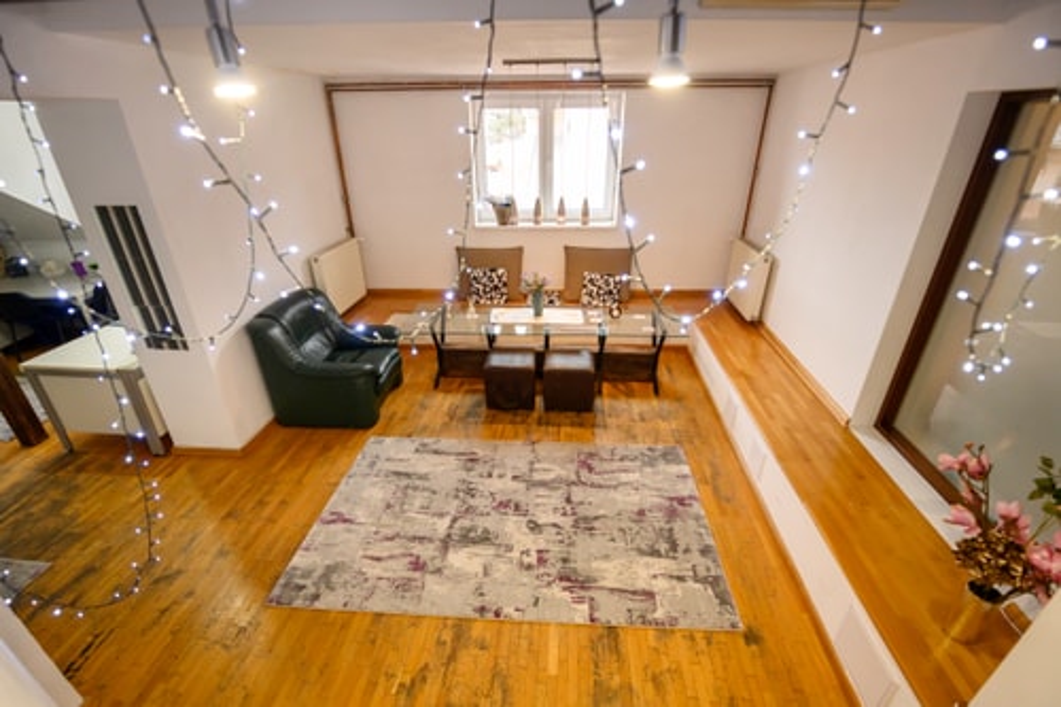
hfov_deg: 98.0
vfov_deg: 74.8
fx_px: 461
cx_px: 534
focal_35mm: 16
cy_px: 379
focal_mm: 14
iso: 4000
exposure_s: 1/320
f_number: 2.8
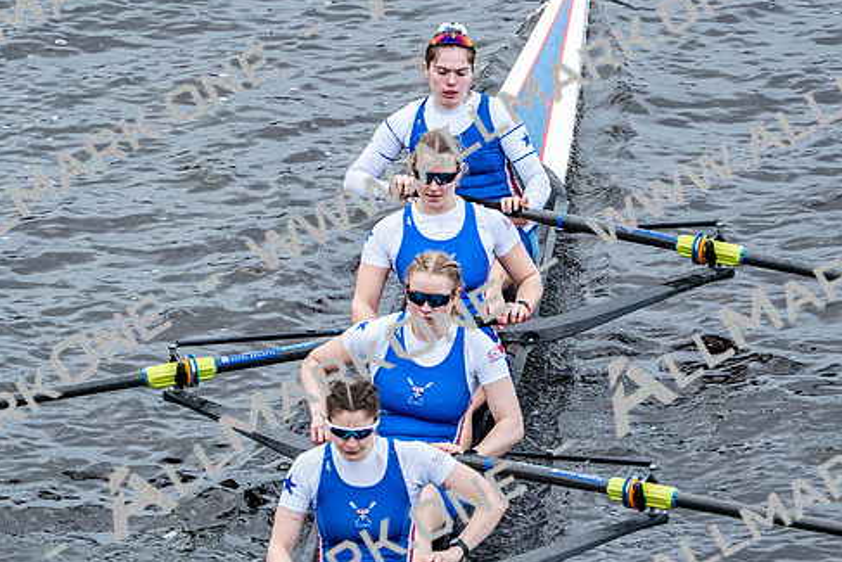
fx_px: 12703
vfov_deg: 2.5
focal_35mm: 543
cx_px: 460
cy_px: 274
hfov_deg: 3.8
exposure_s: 1/1250
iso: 1600
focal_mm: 456
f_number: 6.3
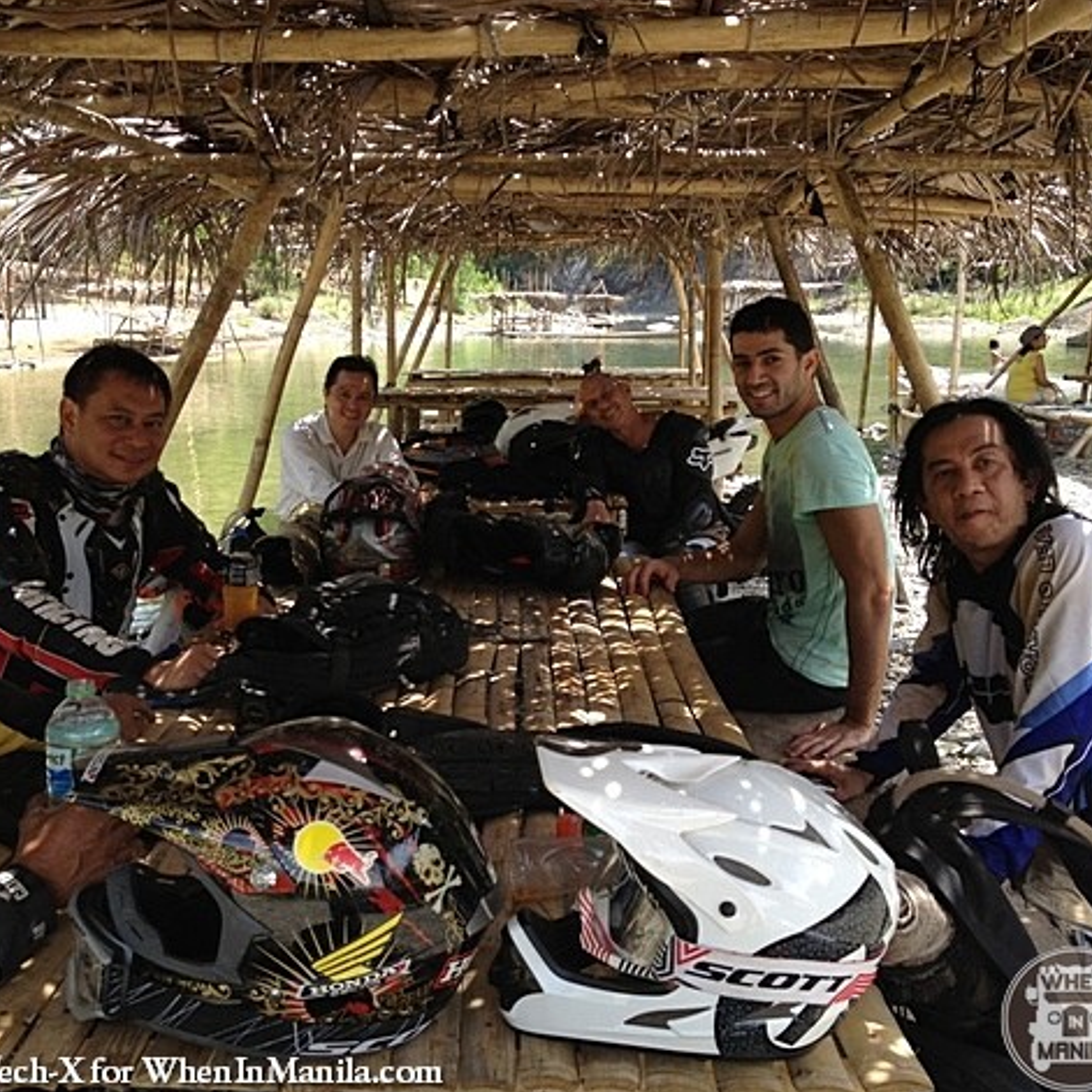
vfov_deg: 40.0
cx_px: 420
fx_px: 1499
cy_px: 549
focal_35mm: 42
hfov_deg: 39.8
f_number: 2.4
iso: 50
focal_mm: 4.28
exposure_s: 1/323
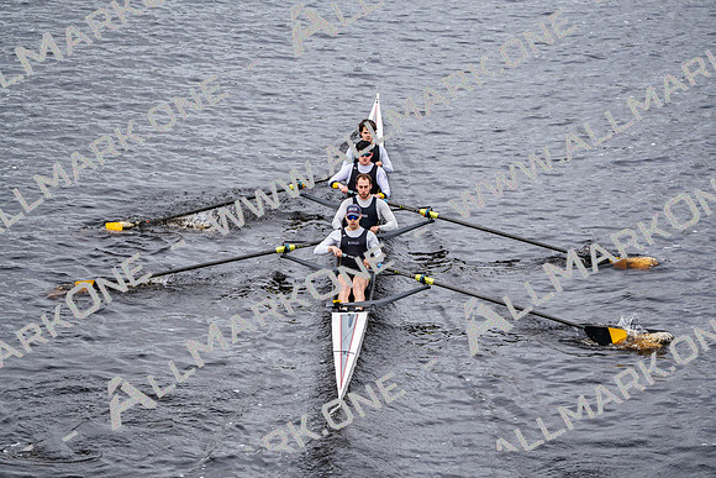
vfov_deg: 6.9
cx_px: 358
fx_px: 3979
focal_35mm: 200
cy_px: 239
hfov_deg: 10.3
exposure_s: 1/2000
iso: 250
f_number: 2.8
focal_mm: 200
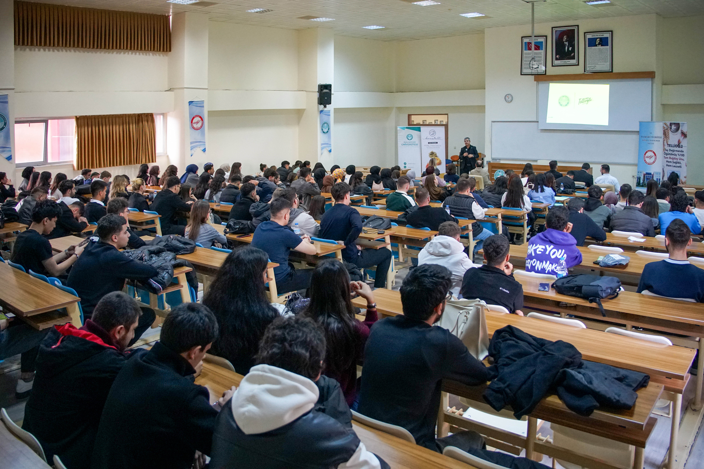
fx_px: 528
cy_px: 234
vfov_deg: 47.9
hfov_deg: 67.4
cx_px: 352
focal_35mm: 27
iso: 2000
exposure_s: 1/200
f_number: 2.8
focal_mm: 18
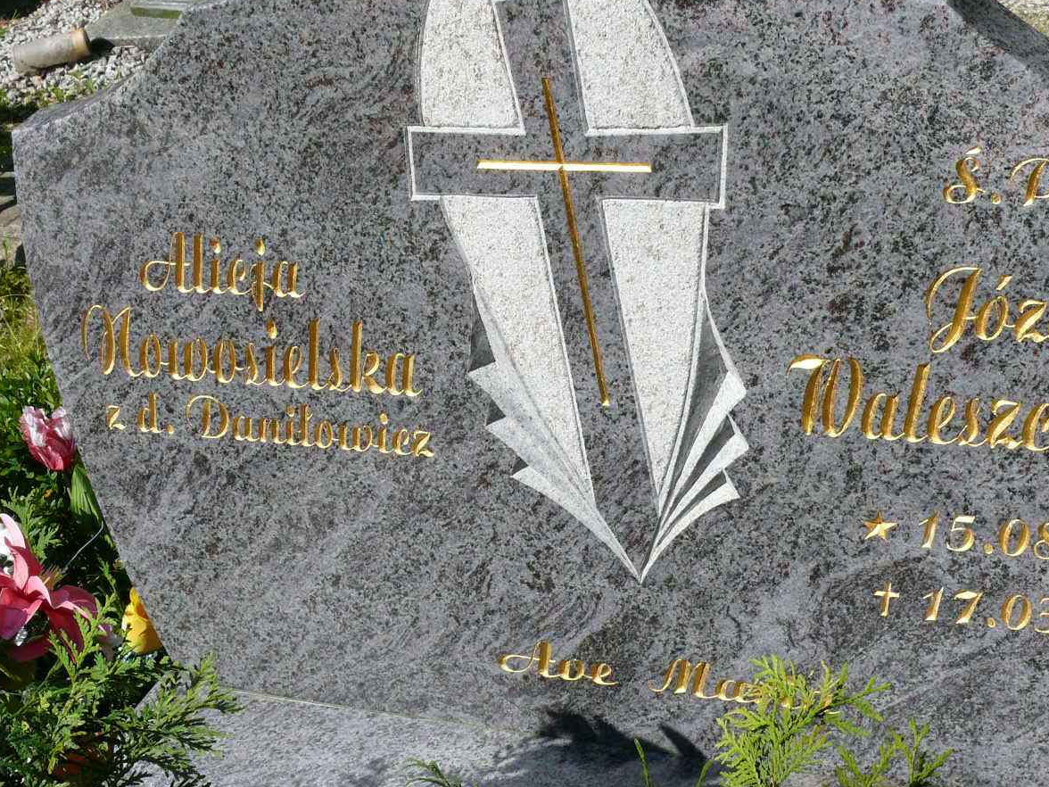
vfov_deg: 21.6
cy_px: 368
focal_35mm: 68
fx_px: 2061
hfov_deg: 28.5
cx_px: 634
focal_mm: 9.1
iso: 100
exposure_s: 1/500
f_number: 5.6
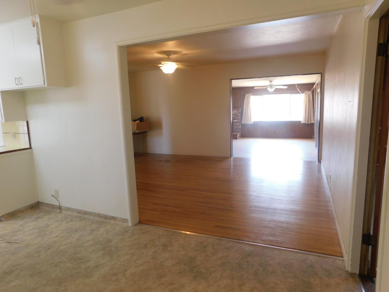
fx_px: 258
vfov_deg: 58.9
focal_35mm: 23
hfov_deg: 73.9
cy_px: 146
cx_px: 194
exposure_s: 1/30
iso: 140
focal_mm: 4
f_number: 3
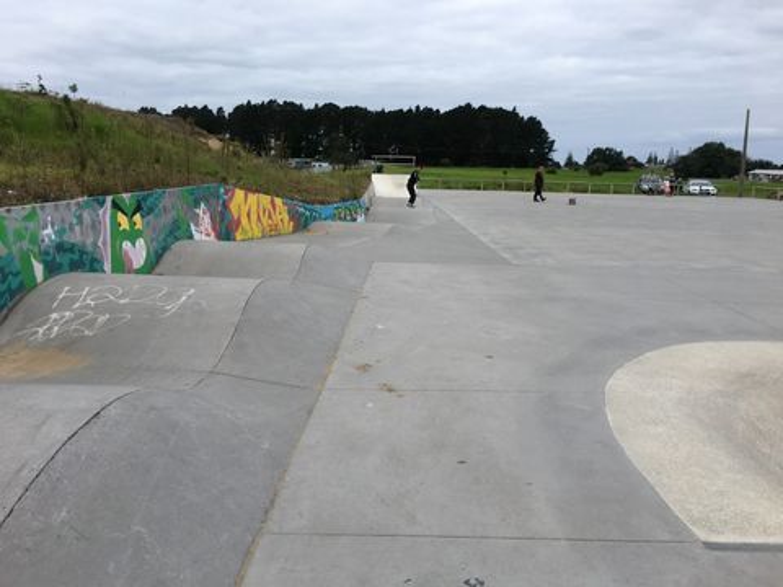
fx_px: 656
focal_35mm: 29
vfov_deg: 48.2
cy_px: 294
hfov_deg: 61.7
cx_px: 392
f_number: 2.2
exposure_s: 1/761
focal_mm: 4.15
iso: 25
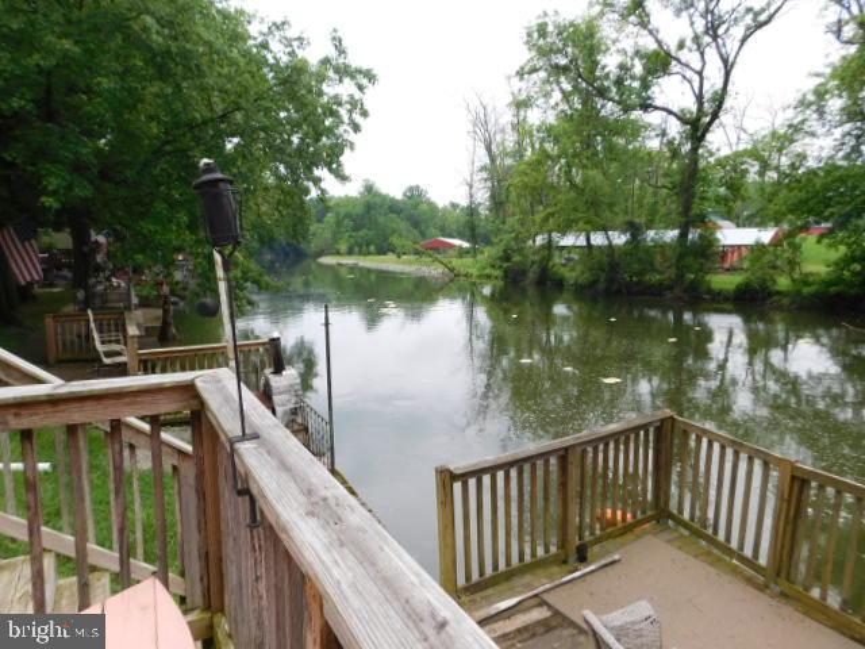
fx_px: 575
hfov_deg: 73.9
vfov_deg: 58.9
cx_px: 432
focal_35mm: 23
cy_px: 324
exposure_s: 1/1000
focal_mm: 4
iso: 125
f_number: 3
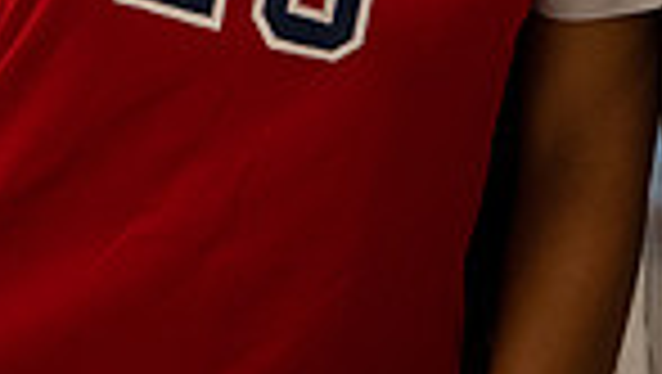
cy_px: -590
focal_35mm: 112
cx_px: 155
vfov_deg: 9.4
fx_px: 1968
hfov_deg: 19.0
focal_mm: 35
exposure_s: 1/125
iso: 4000
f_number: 4
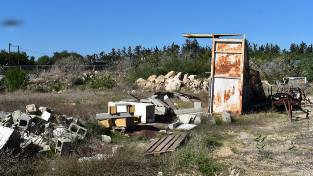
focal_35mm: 43
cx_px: 156
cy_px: 79
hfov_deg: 47.8
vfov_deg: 28.0
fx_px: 353
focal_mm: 27
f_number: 11
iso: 220
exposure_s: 1/500
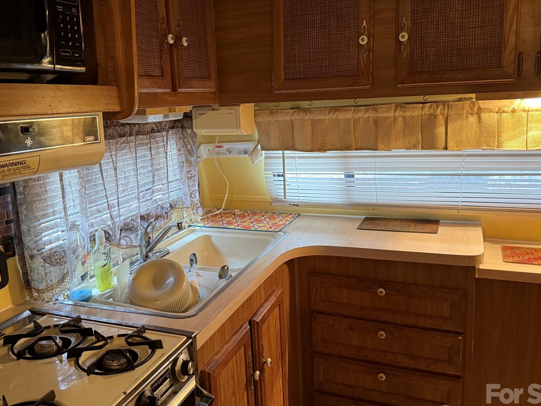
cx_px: 249
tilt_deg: -9.3
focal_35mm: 31
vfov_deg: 45.4
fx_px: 484
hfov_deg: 58.3
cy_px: 186
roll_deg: +3.4
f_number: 1.78
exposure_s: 1/40
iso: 640
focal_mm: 6.76
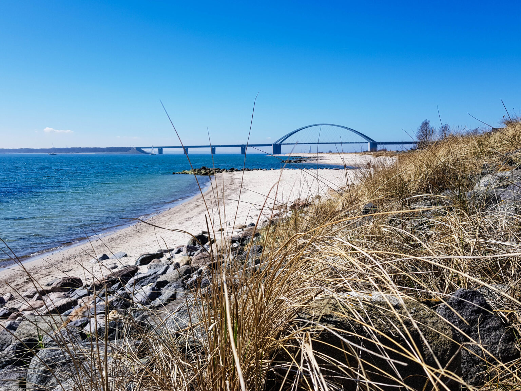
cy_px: 196
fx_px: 391
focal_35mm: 26
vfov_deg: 53.1
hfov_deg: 67.3
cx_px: 260
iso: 40
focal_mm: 4.2
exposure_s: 1/2800
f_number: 1.7
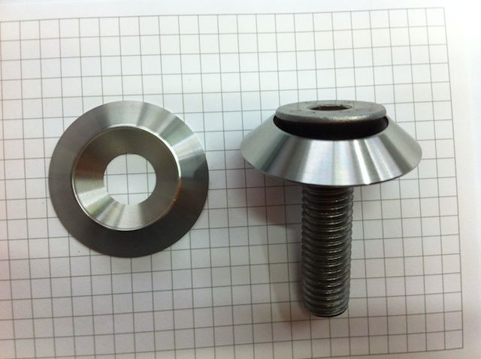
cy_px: 180
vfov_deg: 40.6
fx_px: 486
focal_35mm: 35
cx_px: 240
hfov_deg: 52.7
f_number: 2.8
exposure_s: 1/15
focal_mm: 3.85
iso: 125
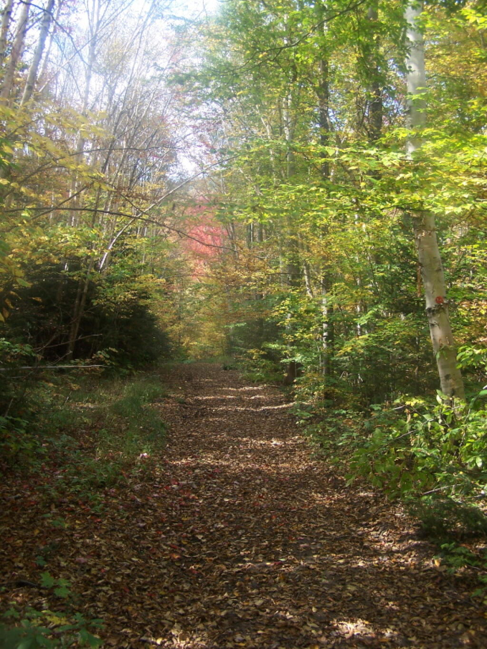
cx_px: 244
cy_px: 324
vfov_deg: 49.0
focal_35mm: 38
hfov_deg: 37.7
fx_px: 713
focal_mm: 6.3
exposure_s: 1/125
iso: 80
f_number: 2.8
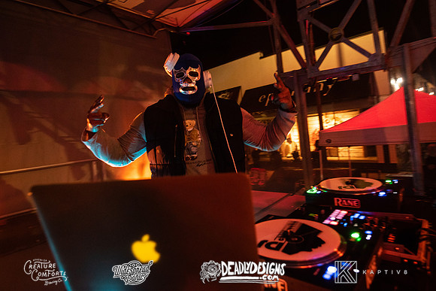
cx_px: 216
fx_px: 256
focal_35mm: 21
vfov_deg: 59.1
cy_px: 129
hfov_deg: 80.8
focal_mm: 19
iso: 2000
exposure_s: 1/40
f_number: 3.5
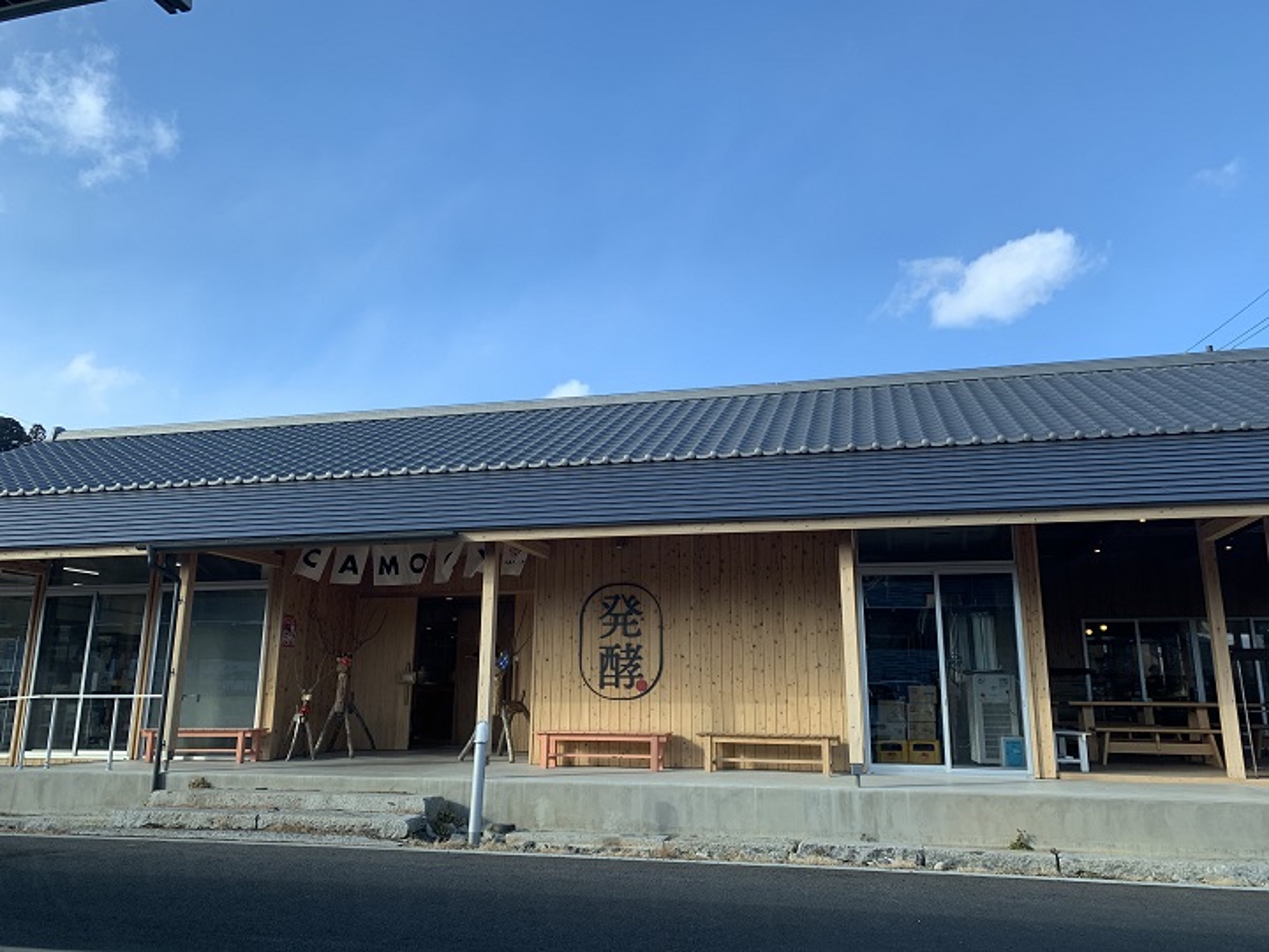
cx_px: 634
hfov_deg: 67.3
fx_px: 953
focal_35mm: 26
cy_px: 476
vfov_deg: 53.1
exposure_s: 1/842
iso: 25
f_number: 1.8
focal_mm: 4.25
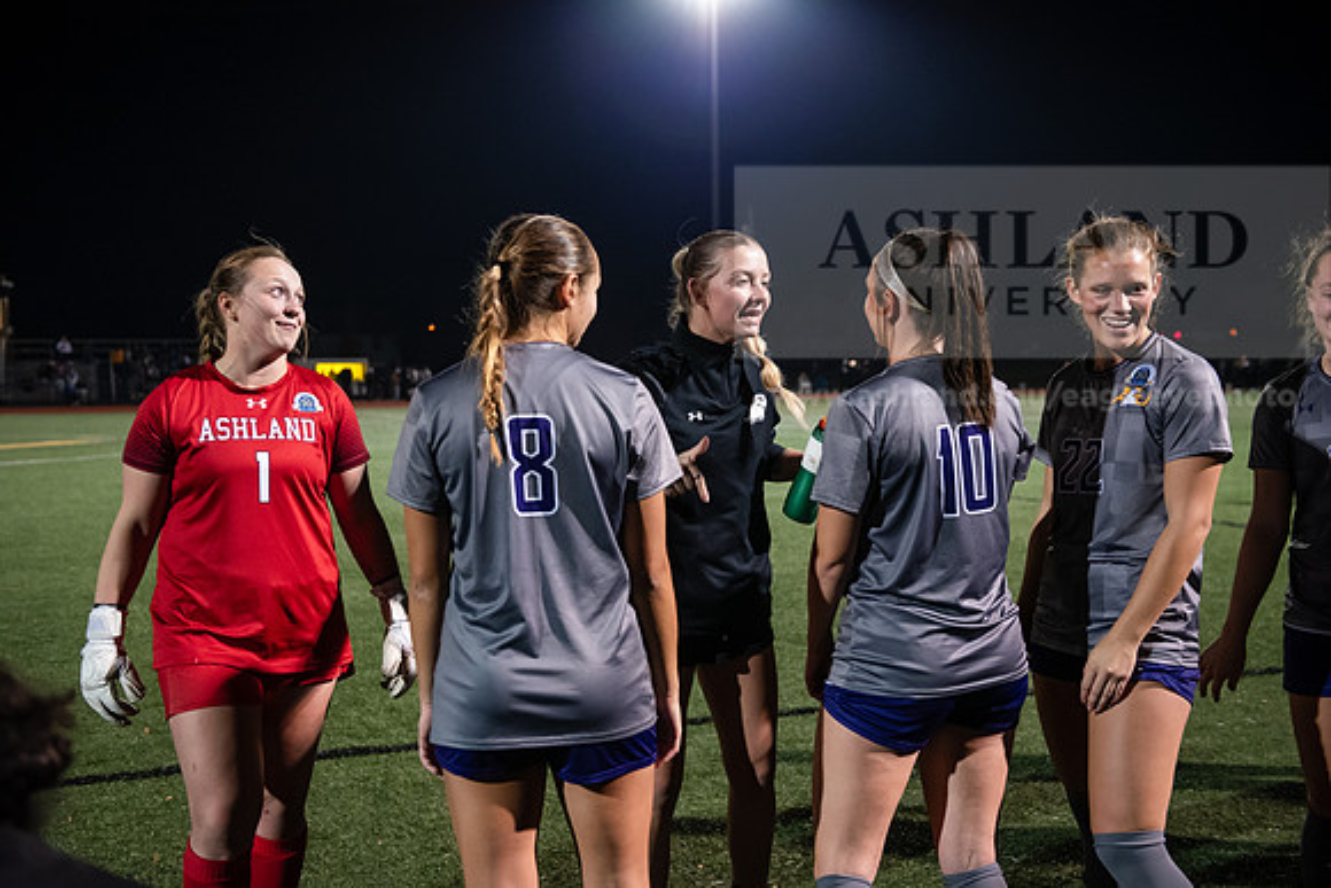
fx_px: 1664
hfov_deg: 43.6
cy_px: 444
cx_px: 666
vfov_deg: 29.9
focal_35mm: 45
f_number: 3.5
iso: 4000
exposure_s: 1/250
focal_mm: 45
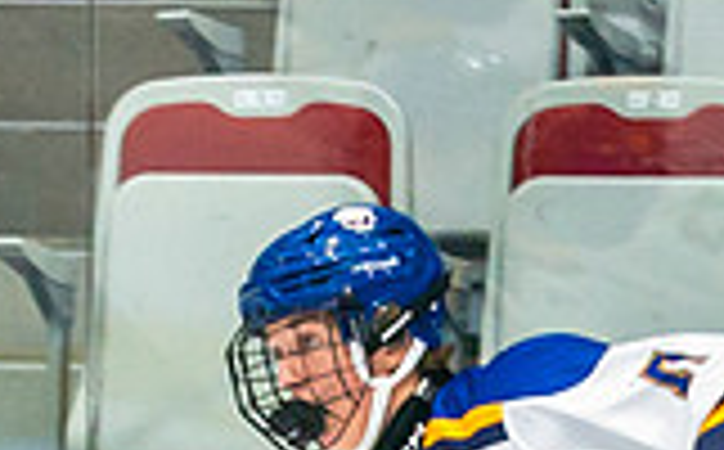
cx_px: 236
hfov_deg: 1.7
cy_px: 1279
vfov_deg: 1.1
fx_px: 24483
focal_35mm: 1243
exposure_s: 1/640
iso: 400
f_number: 3.2
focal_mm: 135
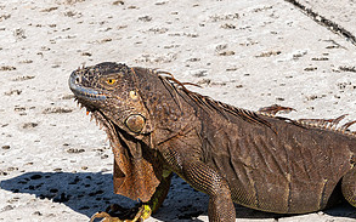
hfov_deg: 8.6
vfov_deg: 5.4
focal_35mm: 245
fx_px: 2377
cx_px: 246
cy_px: 138
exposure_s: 1/160
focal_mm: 70
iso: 64
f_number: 10
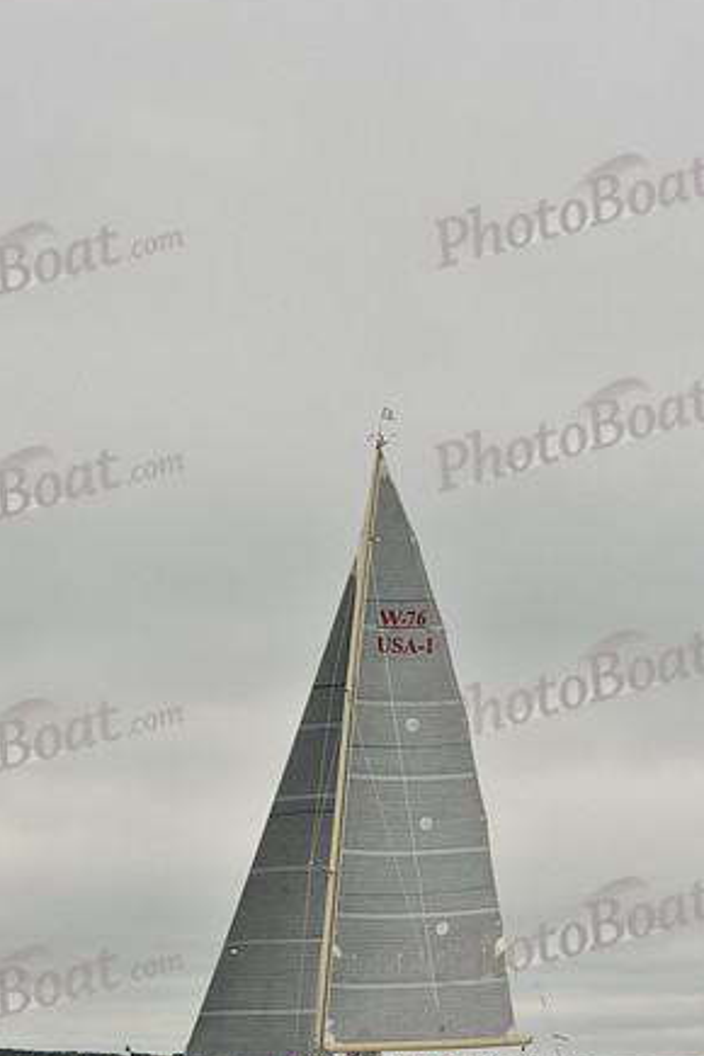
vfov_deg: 19.6
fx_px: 3050
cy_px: 590
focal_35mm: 104
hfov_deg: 13.2
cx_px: 310
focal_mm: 78
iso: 320
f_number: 9
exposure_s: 1/800
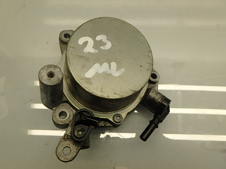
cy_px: 84
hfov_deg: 54.0
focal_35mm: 34
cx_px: 113
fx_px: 222
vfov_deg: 41.8
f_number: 4.9
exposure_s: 1/80
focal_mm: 6
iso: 200
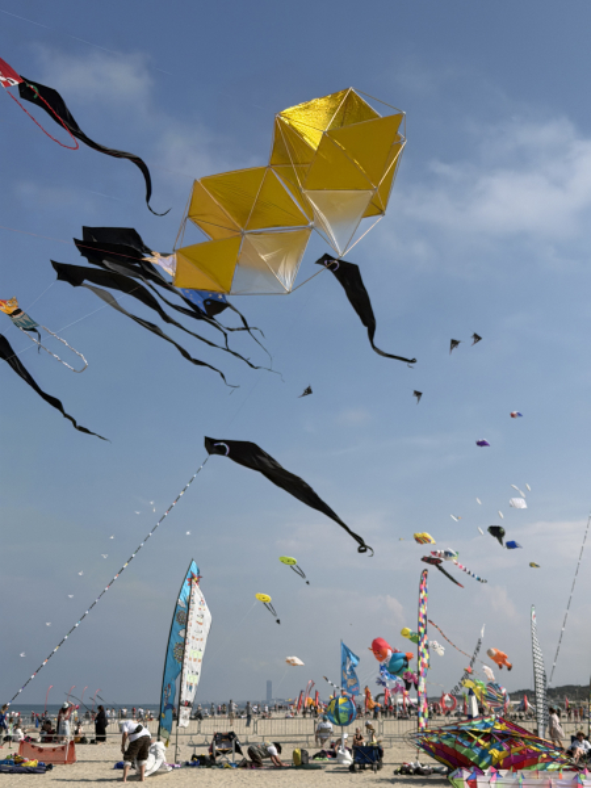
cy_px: 394
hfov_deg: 30.3
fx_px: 1093
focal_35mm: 48
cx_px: 296
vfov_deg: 39.7
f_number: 1.78
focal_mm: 6.76
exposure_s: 1/8772
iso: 64
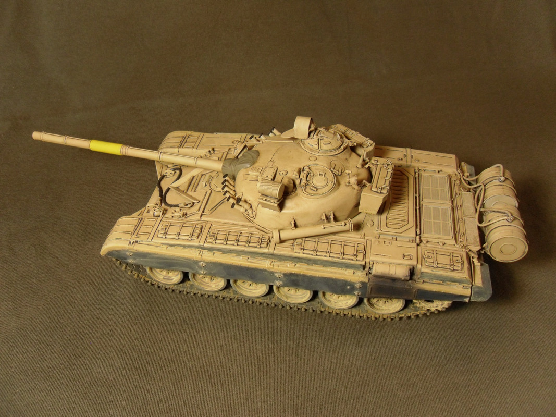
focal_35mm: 45
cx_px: 278
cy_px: 208
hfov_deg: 42.1
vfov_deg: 32.2
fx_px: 723
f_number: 3.5
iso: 200
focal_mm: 6.3
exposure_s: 1/45
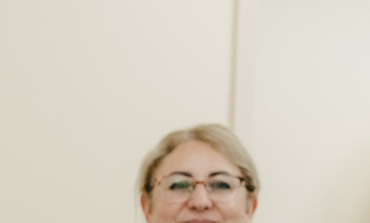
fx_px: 1997
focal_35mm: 200
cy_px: 368
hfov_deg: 9.5
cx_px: -485
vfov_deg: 6.3
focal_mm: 35
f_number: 4
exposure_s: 1/160
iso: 400
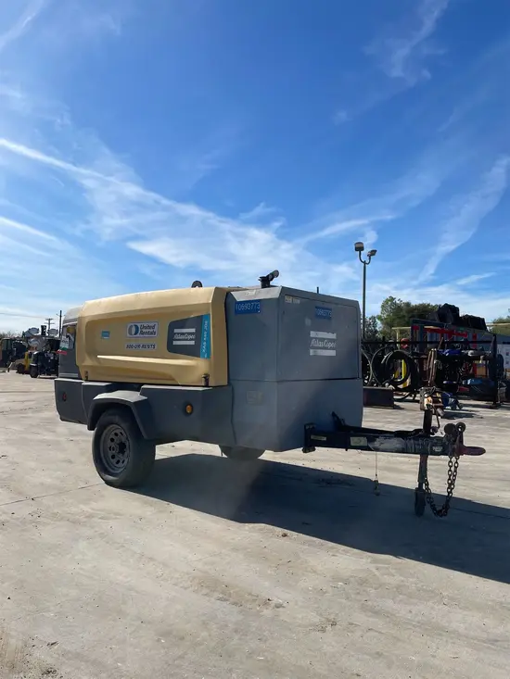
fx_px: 511
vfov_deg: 67.3
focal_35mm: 26
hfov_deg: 53.1
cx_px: 255
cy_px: 340
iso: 50
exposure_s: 1/7299
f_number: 1.6
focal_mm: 4.2
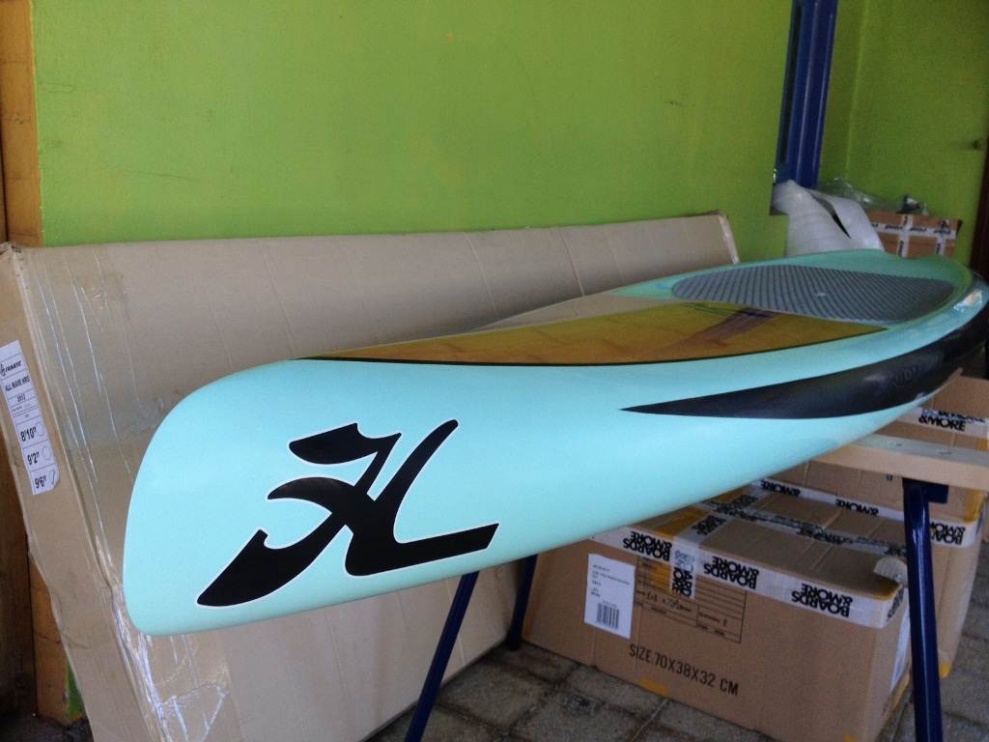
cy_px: 371
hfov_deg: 52.6
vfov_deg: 40.7
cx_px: 494
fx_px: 1000
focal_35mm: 35
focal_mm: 4.28
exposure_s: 1/120
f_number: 2.4
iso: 100
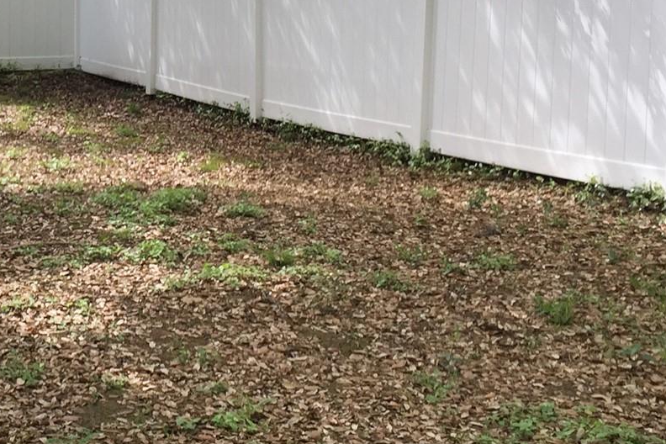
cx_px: -24
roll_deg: -2.5
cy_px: 62
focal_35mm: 78
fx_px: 1443
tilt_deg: +0.3
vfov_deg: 17.3
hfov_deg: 24.6
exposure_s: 1/327
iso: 32
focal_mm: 4.15
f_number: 2.2
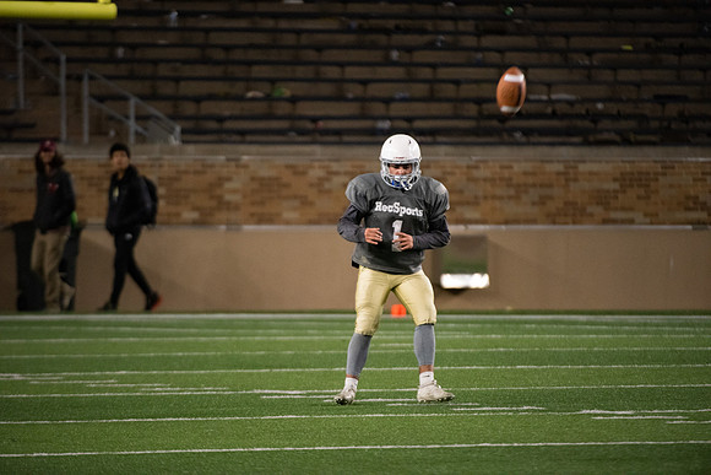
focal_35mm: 400
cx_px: 356
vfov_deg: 3.4
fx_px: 7901
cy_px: 238
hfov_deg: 5.2
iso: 5000
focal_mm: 400
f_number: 4
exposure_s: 1/500
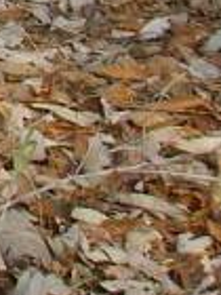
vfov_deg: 6.6
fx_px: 2435
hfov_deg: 4.7
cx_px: -655
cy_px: -413
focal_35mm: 286
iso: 50
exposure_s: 1/125
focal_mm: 6.6
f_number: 3.5
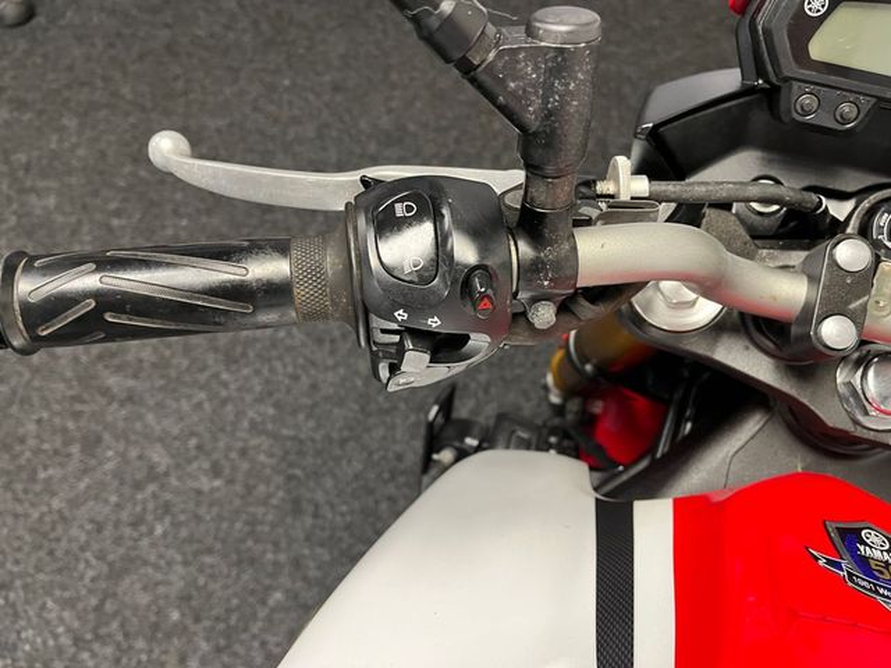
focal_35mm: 26
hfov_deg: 67.3
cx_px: 446
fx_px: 669
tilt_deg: -56.7
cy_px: 334
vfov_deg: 53.1
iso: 250
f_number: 1.6
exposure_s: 1/50
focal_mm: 5.1
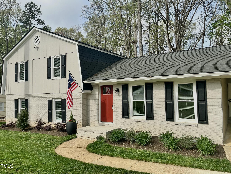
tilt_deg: +2.5
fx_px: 174
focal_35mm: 26
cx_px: 116
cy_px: 87
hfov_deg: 67.3
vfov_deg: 53.1
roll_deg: -0.4
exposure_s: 1/2825
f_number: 1.6
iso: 50
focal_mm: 5.1
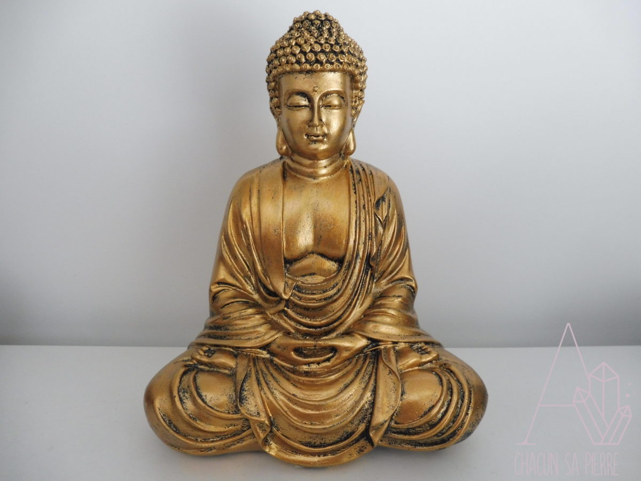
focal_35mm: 24
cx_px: 320
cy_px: 240
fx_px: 444
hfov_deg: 71.6
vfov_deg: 56.8
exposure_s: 1/60
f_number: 3.3
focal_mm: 4.3
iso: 250
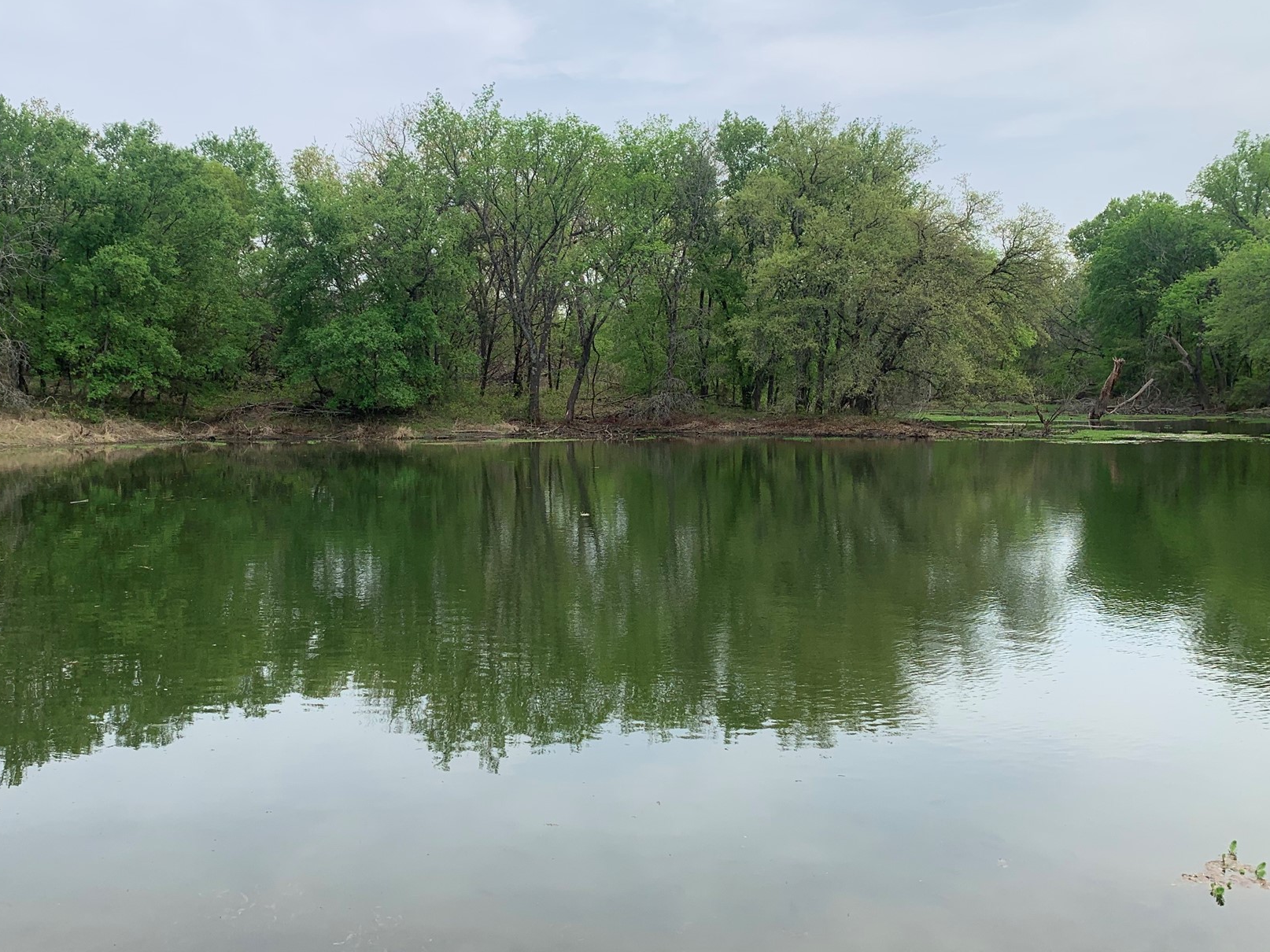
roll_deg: -0.1
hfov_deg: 55.2
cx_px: 545
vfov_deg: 42.9
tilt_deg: -2.5
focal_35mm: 33
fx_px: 1211
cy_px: 461
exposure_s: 1/1610
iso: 25
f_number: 1.8
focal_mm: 4.25
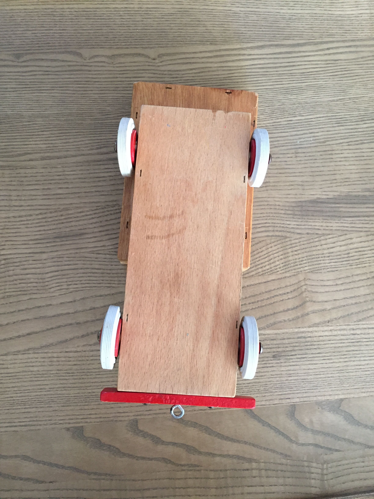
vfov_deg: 61.7
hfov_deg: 48.2
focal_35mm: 29
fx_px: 418
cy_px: 250
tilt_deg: -81.9
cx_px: 187
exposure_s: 1/33
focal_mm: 4.15
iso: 200
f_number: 2.2
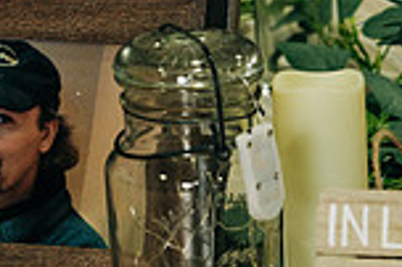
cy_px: 303
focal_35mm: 349
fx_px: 3893
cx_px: 455
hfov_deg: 5.9
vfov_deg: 3.9
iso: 640
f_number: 5.6
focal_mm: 91.2
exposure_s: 1/160
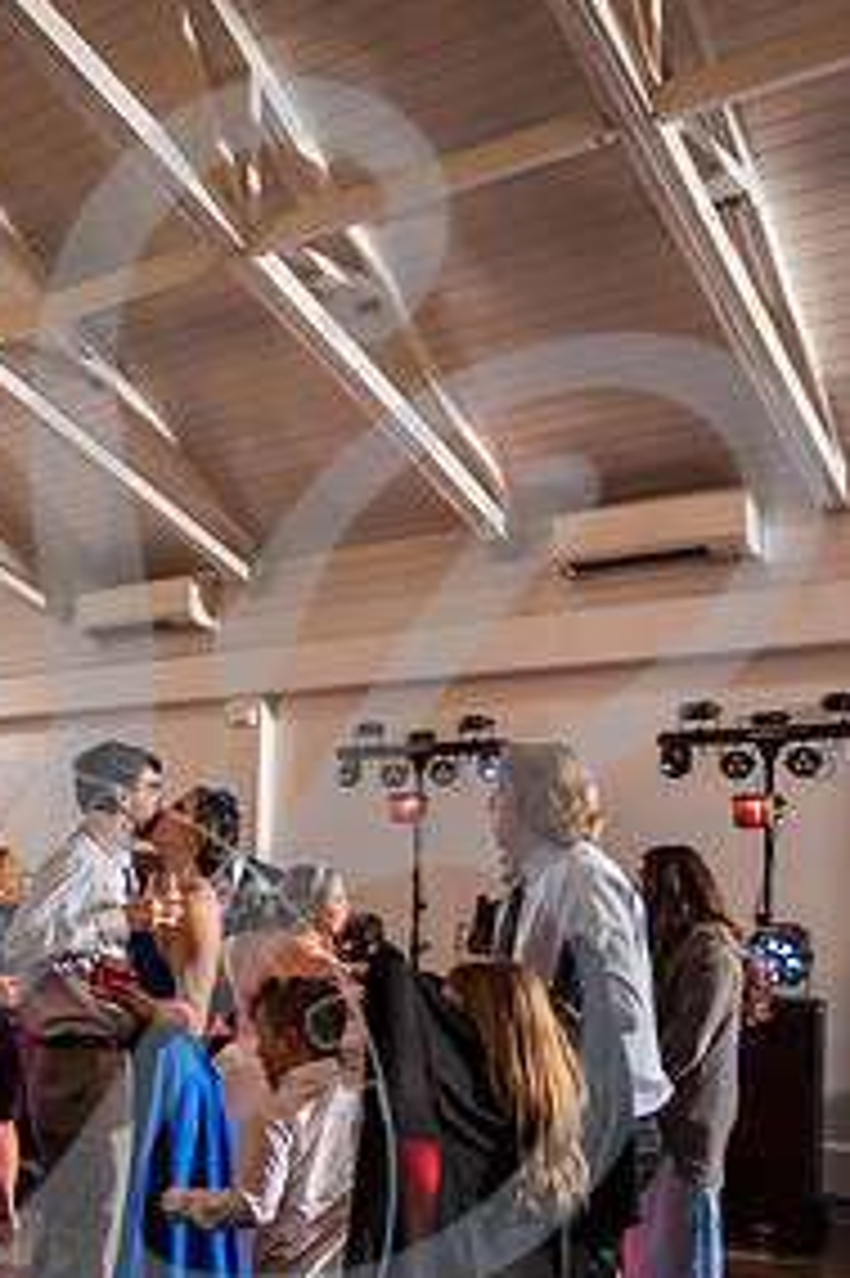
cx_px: 180
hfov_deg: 34.0
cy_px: 837
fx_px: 1347
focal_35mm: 38
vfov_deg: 49.9
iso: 1000
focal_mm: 24
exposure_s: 1/125
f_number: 2.8
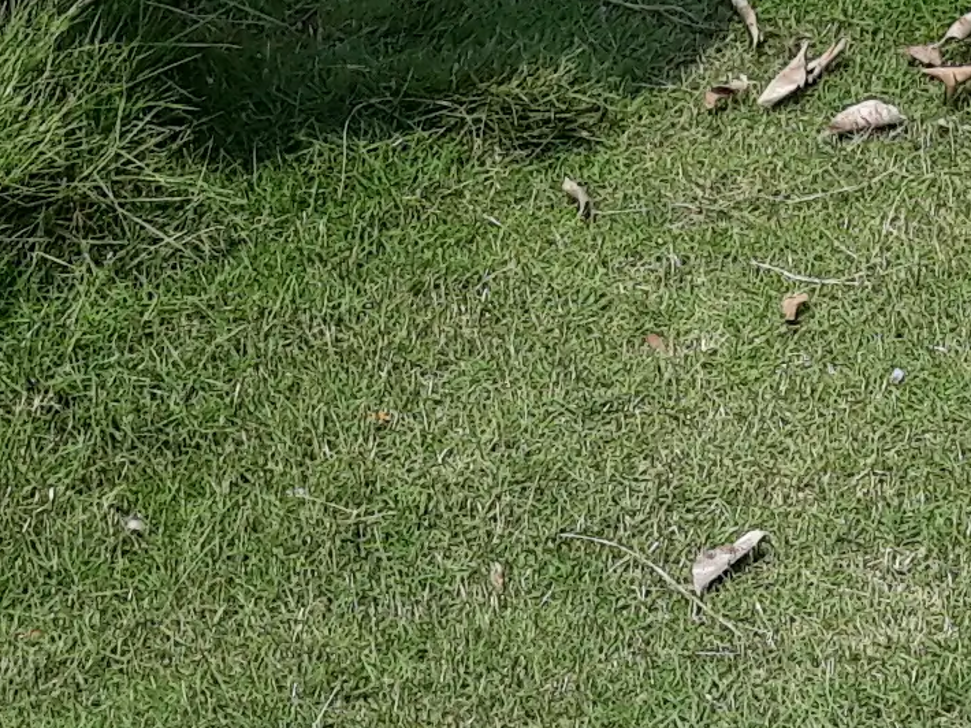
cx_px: 894
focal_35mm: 157
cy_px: -646
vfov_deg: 9.0
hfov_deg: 12.5
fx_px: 4402
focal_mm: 3.71
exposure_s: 1/1808
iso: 40
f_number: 1.7
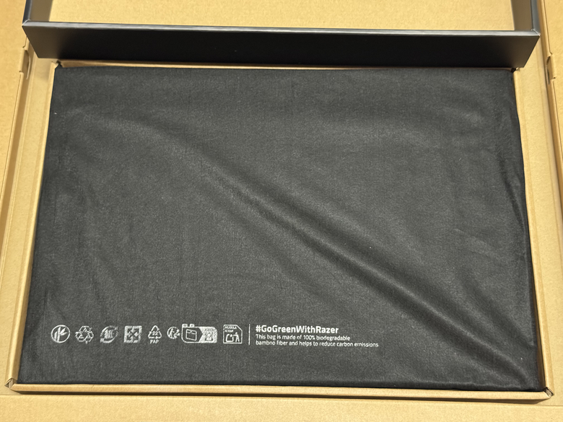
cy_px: 211
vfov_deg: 30.3
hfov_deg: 39.7
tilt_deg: -68.0
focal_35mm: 48
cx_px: 282
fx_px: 781
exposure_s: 1/30
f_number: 1.78
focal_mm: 6.76
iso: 640
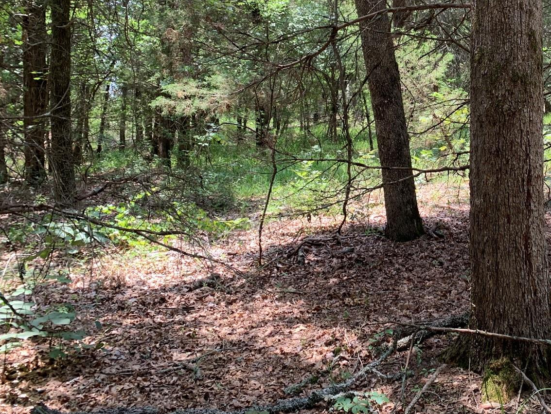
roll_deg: +1.5
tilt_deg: +5.0
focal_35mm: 47
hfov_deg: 38.4
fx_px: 748
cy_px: 92
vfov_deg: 30.3
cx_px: 466
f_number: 1.8
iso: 25
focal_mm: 4.25
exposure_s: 1/122
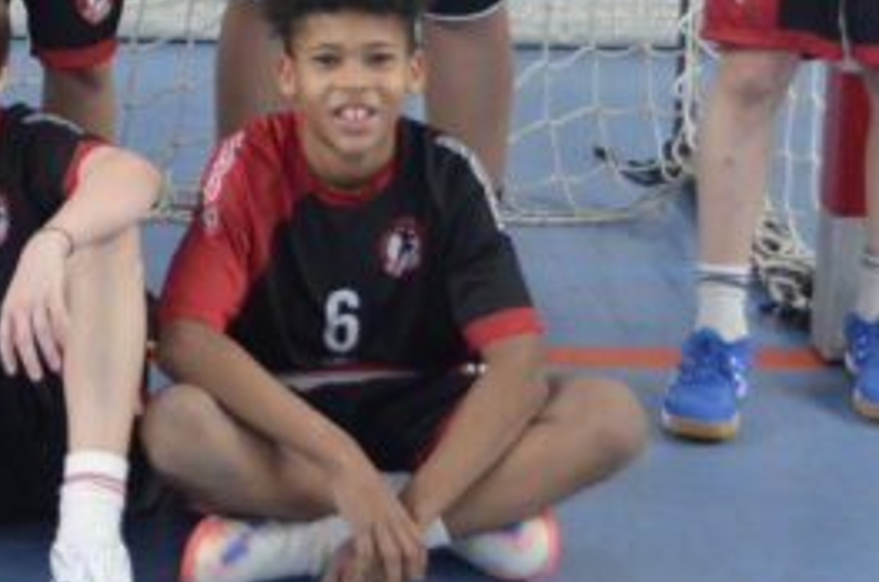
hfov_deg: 13.2
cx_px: -120
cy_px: -271
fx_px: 3702
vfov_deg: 8.8
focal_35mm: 152
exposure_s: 1/250
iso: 1600
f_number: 4.2
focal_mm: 26
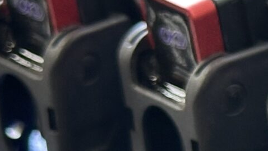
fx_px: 1990
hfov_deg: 7.4
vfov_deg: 4.3
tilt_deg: -34.4
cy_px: 246
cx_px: 560
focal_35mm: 280
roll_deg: +15.0
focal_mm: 6.86
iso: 125
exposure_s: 1/60
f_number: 1.78
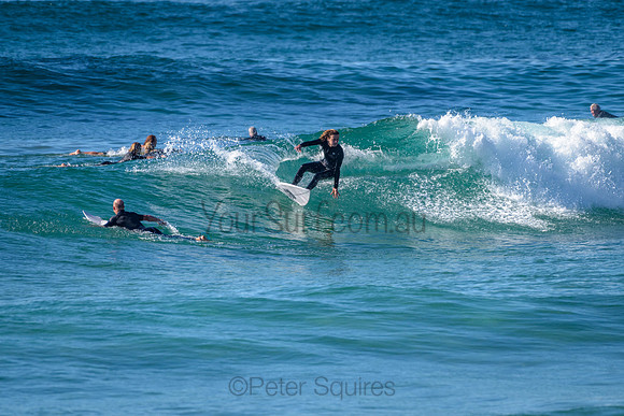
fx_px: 10624
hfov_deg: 3.4
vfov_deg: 2.2
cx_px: 302
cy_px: 161
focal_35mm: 613
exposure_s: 1/2000
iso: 220
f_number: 5.6
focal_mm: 500
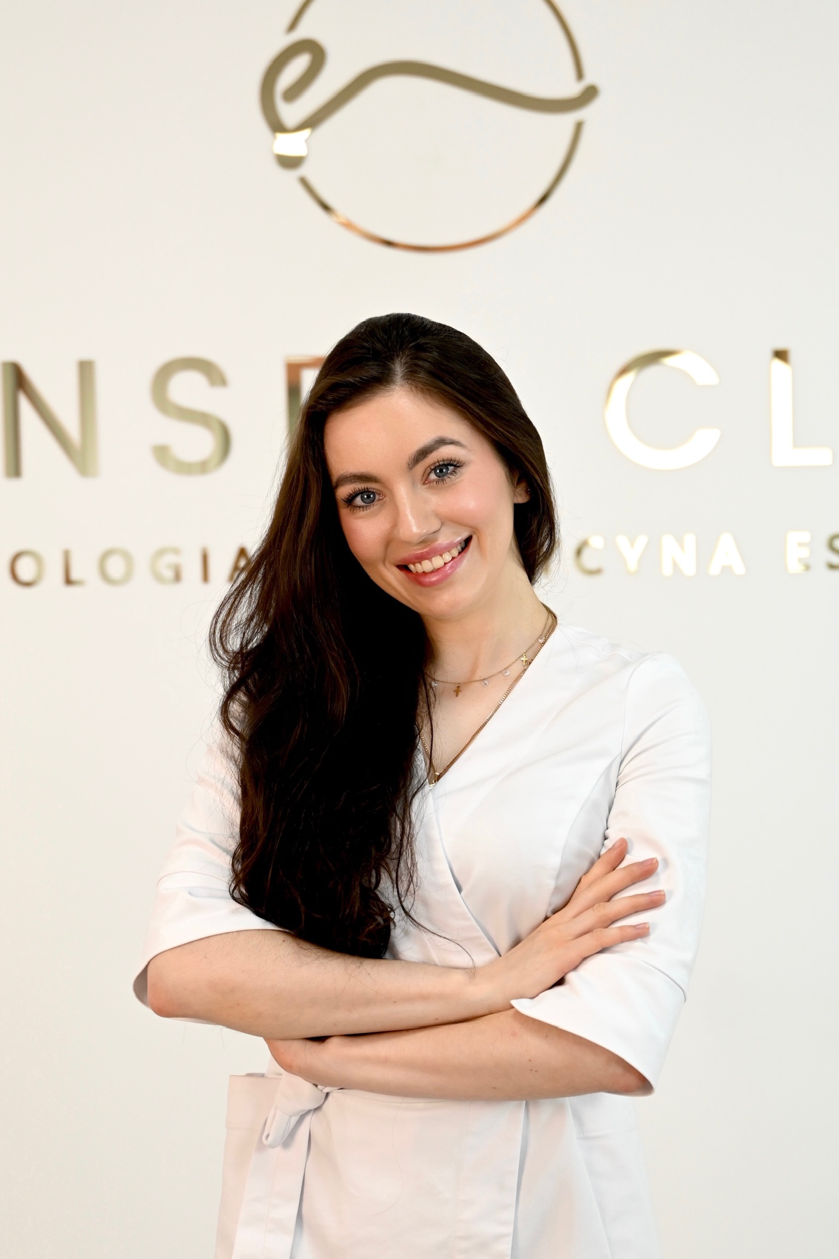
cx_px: 420
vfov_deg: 29.9
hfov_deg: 20.2
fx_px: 2360
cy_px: 630
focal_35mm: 68
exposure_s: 1/200
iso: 400
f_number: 2.8
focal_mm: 45
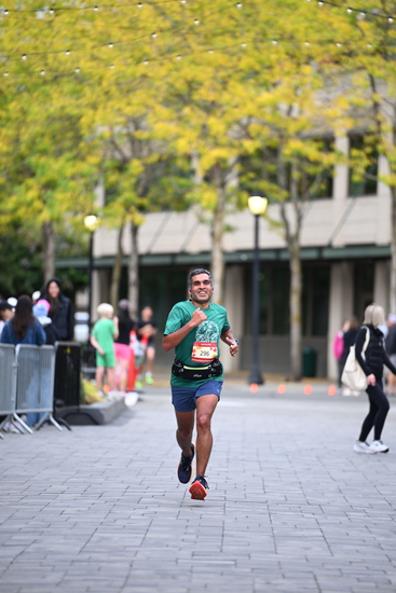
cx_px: 198
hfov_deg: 6.9
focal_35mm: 200
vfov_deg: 10.3
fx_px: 3298
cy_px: 296
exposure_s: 1/1600
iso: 1000
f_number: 2.8
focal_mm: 200
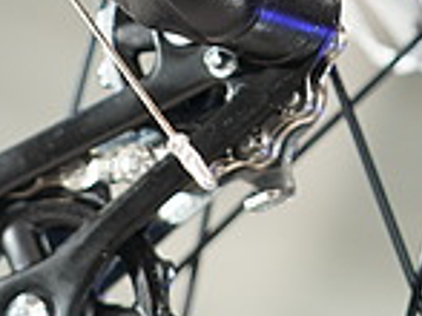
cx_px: 330
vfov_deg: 4.5
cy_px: -141
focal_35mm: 327
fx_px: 3983
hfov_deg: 6.1
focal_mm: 64
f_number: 4
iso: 1000
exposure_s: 1/80
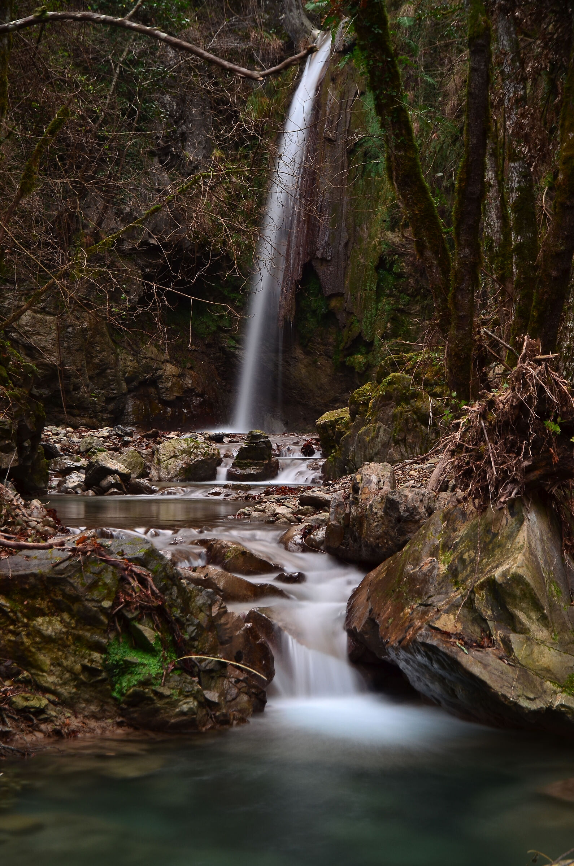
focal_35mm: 60
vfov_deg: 33.5
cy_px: 433
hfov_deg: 22.5
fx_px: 1441
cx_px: 287
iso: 100
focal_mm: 40
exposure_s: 5
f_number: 4.8
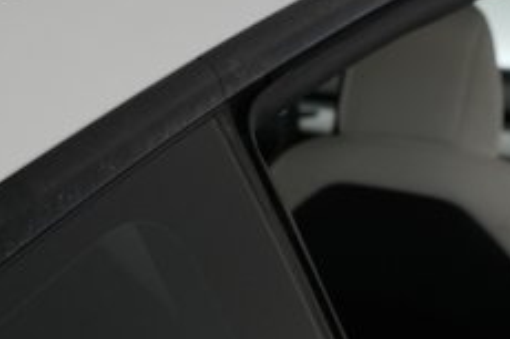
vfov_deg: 17.5
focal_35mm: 78
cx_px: 204
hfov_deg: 26.0
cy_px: 195
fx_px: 1104
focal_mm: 28
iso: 1250
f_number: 5.6
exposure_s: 1/100
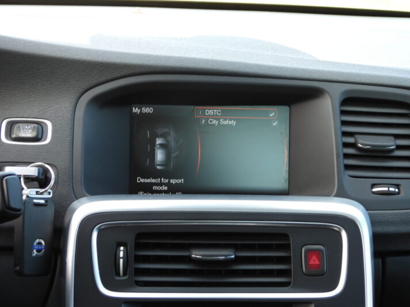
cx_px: 205
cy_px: 154
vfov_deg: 17.4
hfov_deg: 23.0
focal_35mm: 85
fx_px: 1007
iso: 110
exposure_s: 1/60
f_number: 3.5
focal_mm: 15.3
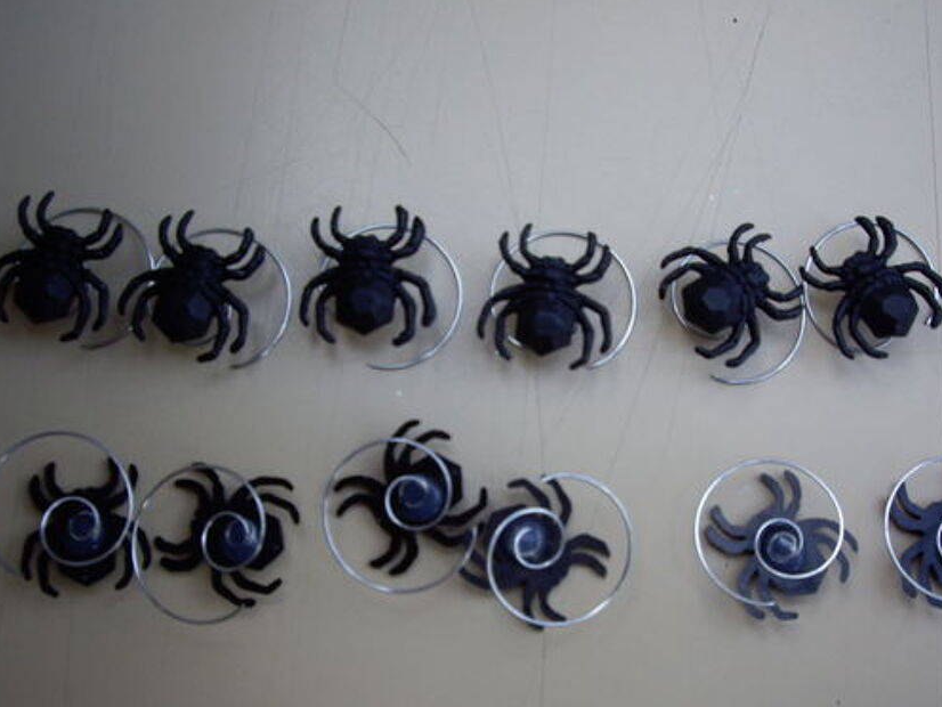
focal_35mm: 46
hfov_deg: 41.2
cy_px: 423
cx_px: 457
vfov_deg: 31.4
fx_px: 1252
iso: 64
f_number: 4.3
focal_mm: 6.2
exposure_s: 1/80
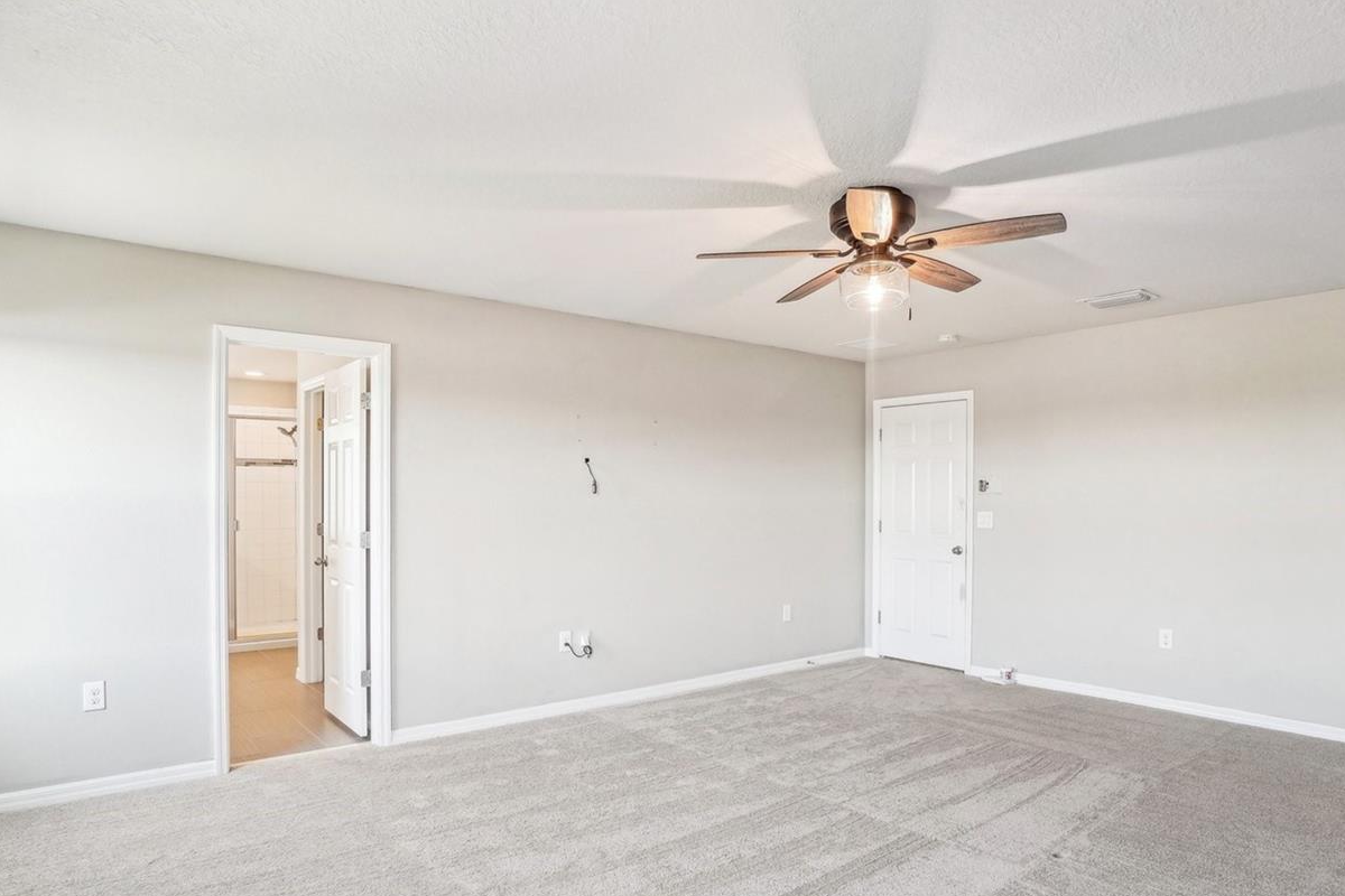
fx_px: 747
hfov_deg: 84.0
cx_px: 659
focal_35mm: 20
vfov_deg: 61.6
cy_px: 523
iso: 400
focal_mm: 10
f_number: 8
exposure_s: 1/15
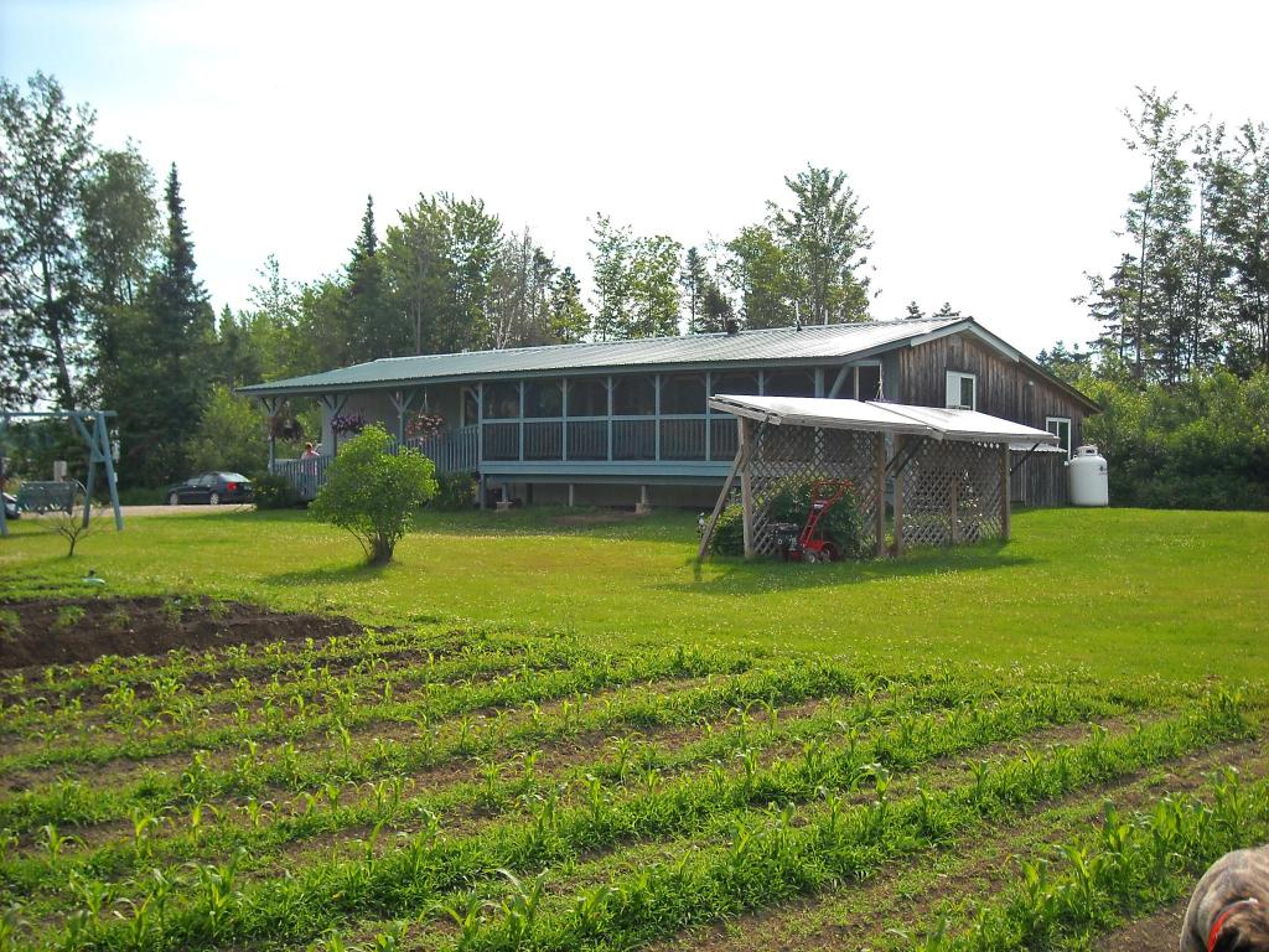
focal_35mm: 44
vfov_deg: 32.9
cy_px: 476
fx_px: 1613
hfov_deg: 42.9
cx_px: 634
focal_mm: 7.1
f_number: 6.1
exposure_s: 1/201
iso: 64
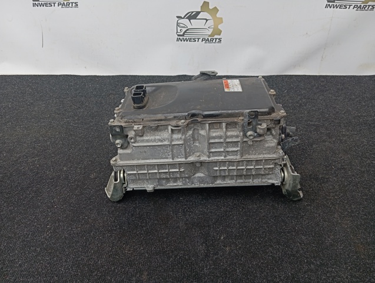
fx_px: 304
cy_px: 142
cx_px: 188
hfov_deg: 63.4
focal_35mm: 28
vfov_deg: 49.9
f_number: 1.8
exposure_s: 1/292
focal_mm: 4.22
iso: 55
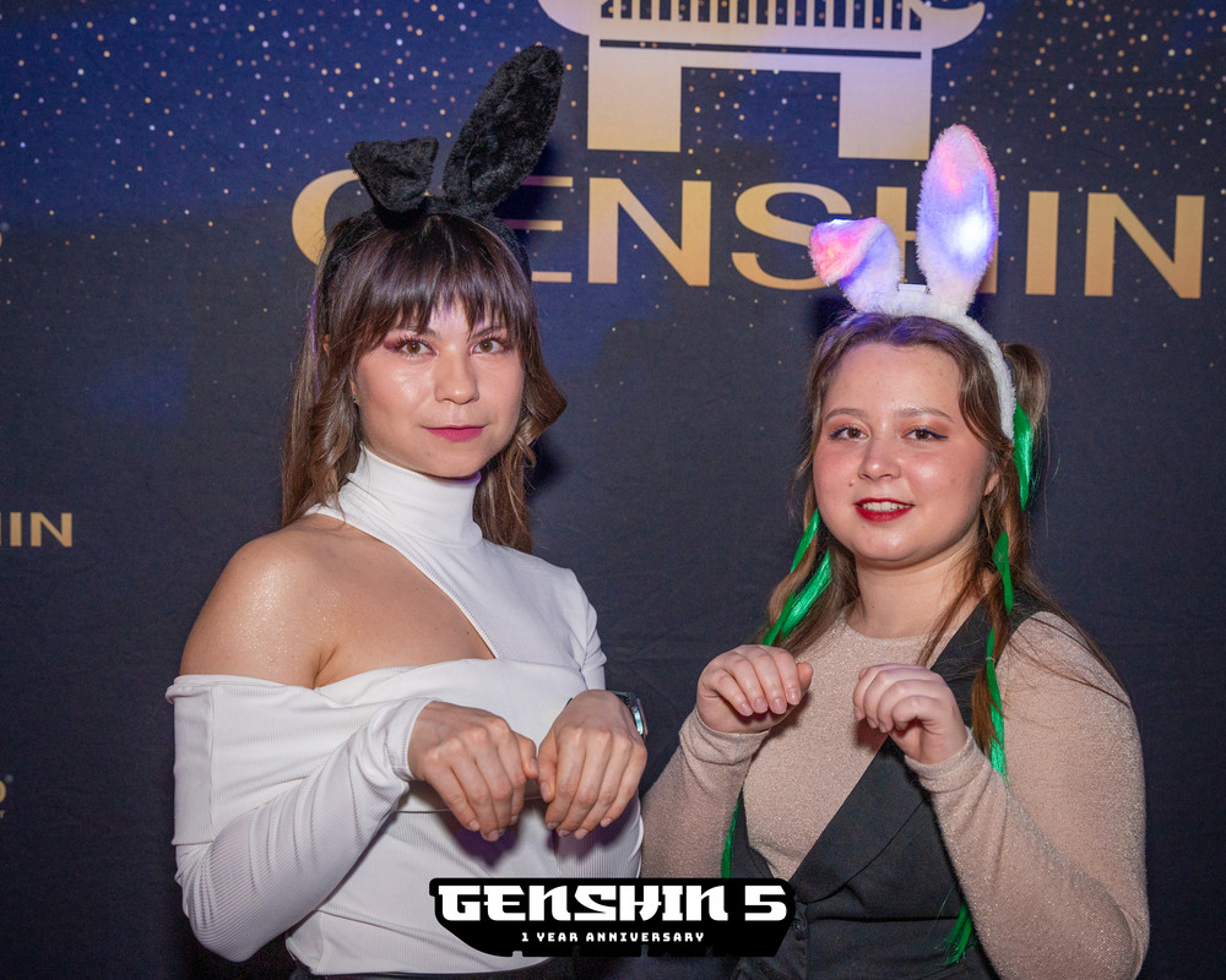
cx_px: 694
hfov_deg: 32.0
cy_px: 504
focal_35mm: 59
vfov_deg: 25.9
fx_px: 2133
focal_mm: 46.5
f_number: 3.5
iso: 1250
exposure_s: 1/160
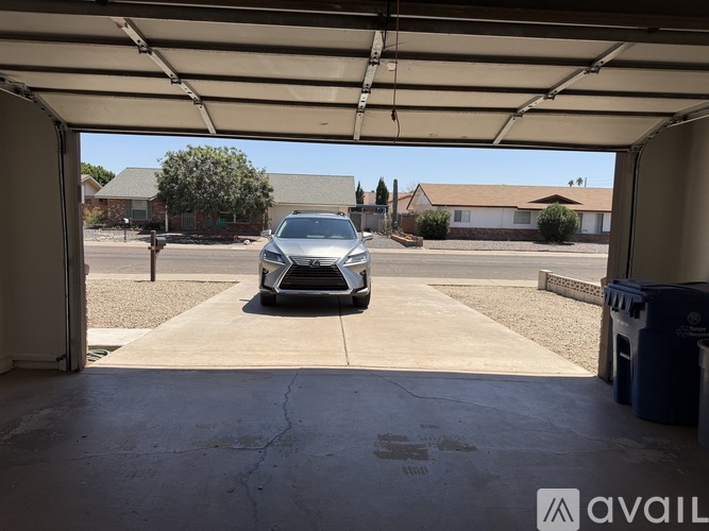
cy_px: 266
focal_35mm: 24
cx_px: 354
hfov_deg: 71.6
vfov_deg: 56.8
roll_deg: -2.3
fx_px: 491
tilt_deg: -5.1
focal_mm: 6.76
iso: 80
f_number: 1.78
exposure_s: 1/5319
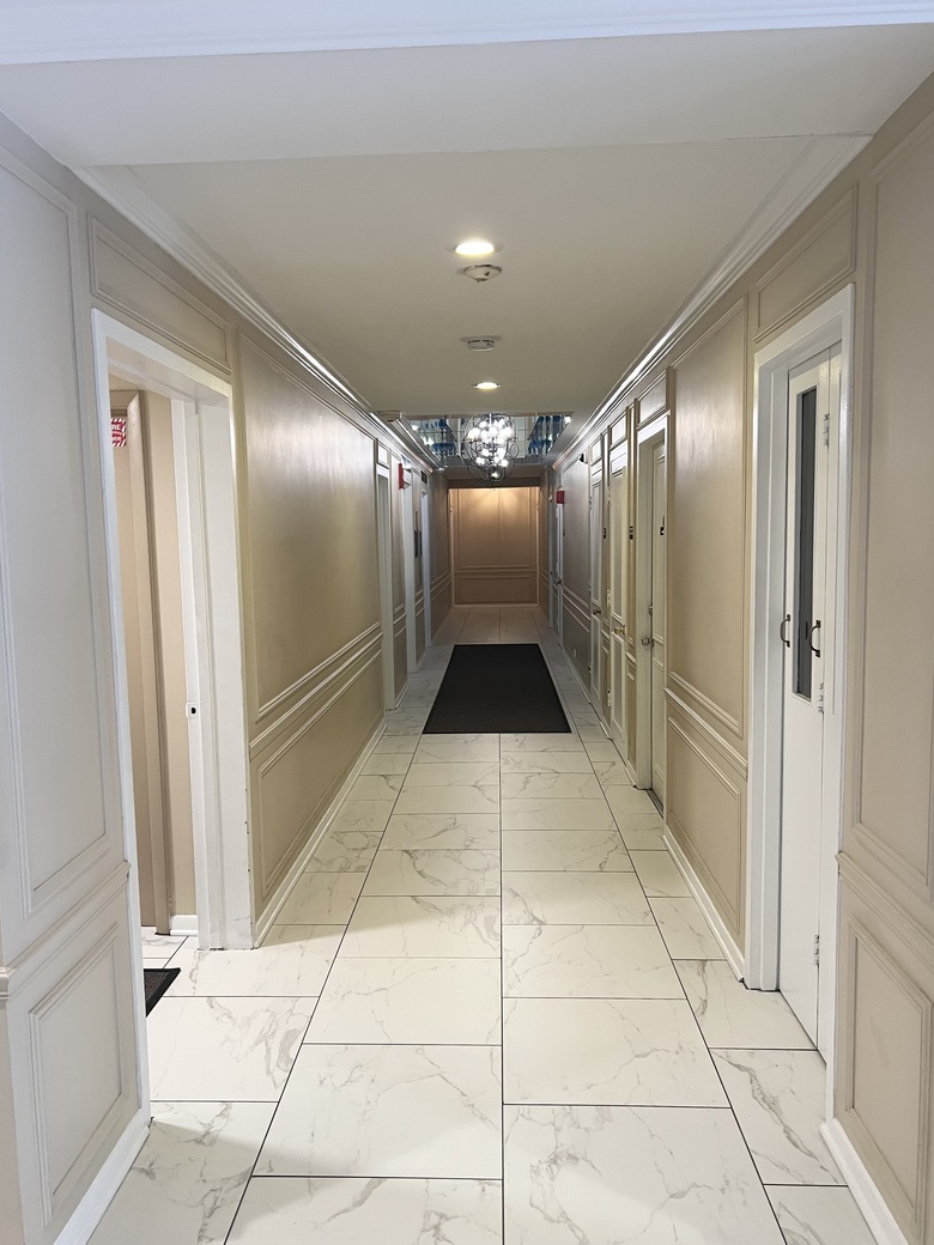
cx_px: 454
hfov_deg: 51.3
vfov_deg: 65.3
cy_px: 638
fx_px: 971
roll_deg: +0.7
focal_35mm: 27
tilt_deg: -4.9
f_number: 1.5
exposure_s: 1/60
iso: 125
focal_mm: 5.7
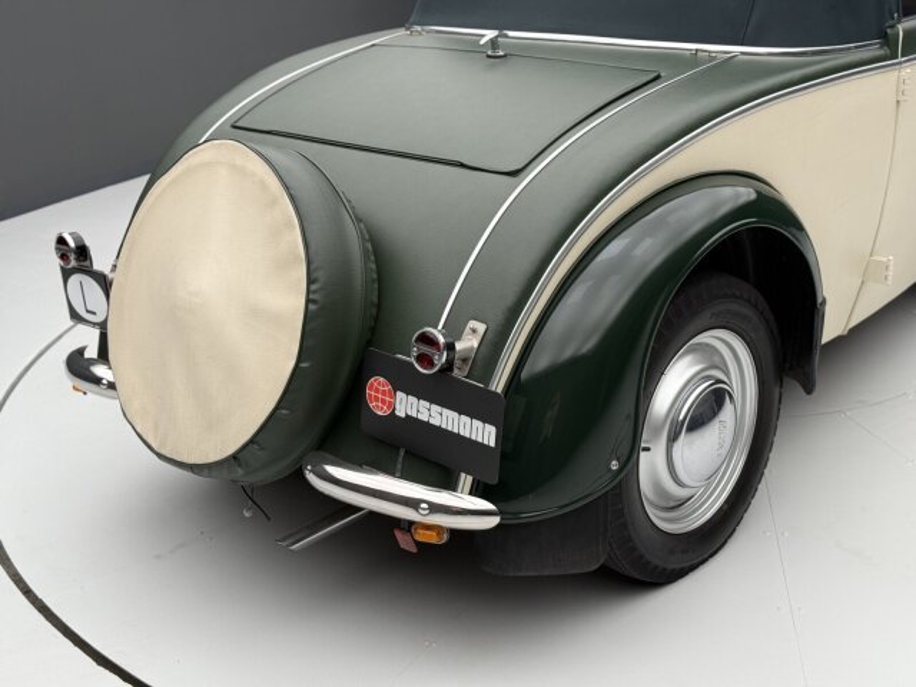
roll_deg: +4.2
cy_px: 344
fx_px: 1270
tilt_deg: -20.1
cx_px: 458
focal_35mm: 48
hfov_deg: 39.7
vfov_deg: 30.3
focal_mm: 6.76
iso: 80
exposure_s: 1/66
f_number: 1.78
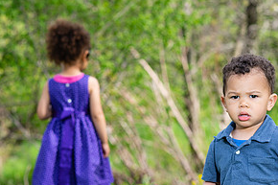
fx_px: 1312
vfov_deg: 8.1
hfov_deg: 12.1
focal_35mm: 170
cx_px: 130
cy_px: 138
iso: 100
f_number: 5
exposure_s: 1/200
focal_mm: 85
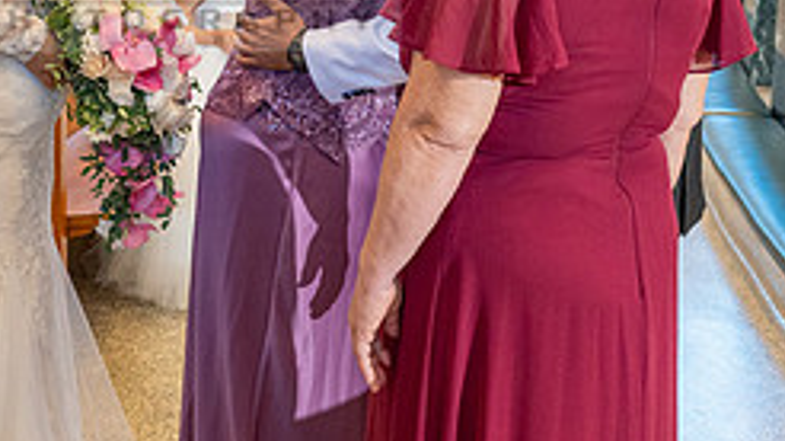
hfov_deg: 27.7
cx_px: 169
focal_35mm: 75
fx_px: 1560
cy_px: 59
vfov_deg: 15.9
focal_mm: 24
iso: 1000
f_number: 3.2
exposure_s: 1/200
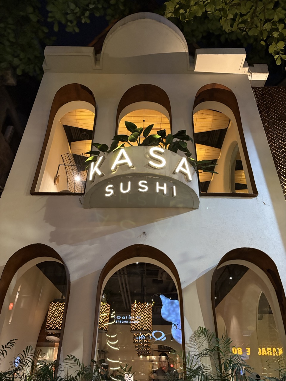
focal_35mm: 26
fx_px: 286
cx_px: 143
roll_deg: -1.4
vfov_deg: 67.3
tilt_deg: +33.5
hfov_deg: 53.1
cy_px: 190
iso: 500
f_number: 1.6
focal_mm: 5.96
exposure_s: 1/33
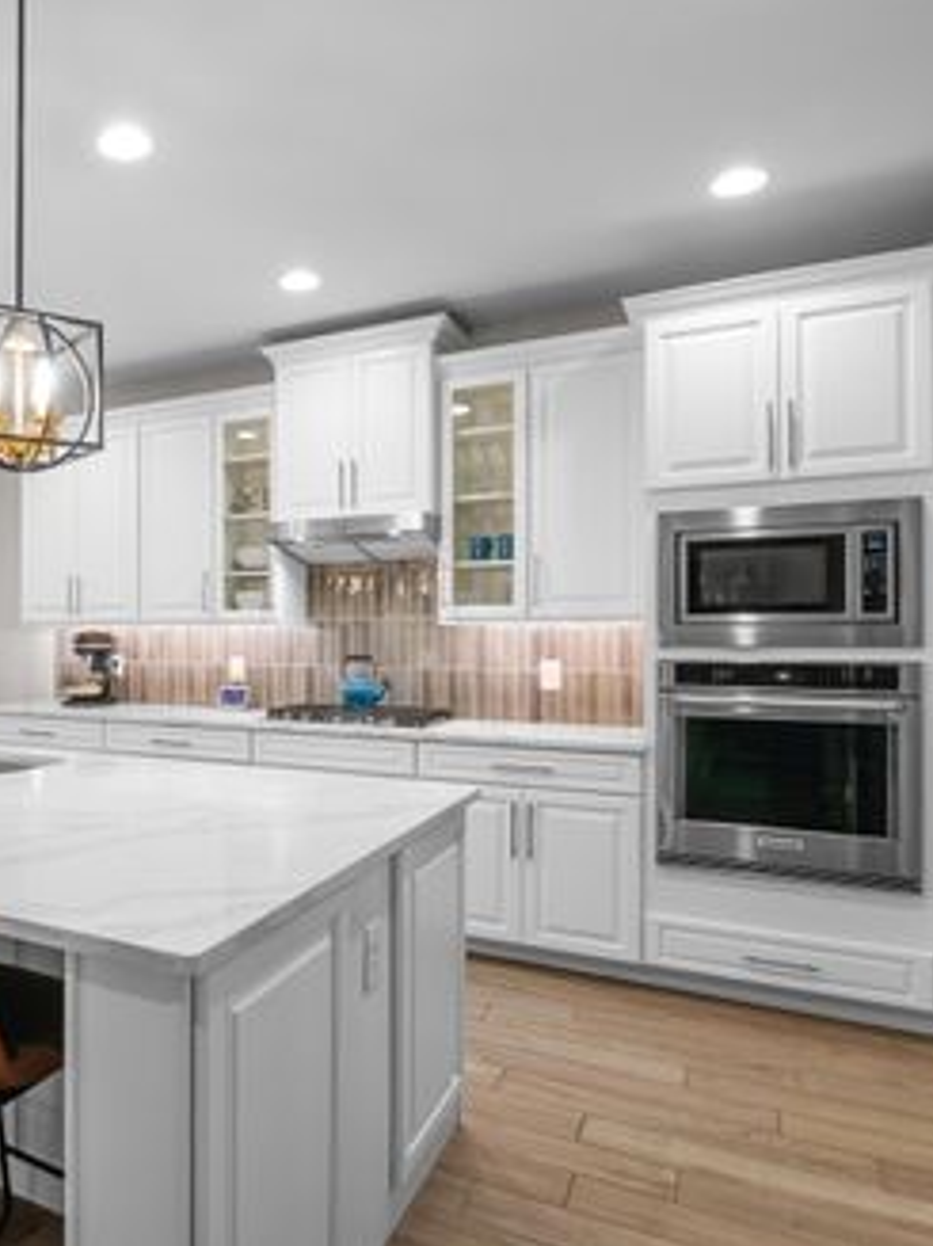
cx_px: 179
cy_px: 619
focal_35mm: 25
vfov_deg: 69.4
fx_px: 899
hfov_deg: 51.2
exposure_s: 1/4
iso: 1250
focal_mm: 17
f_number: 14
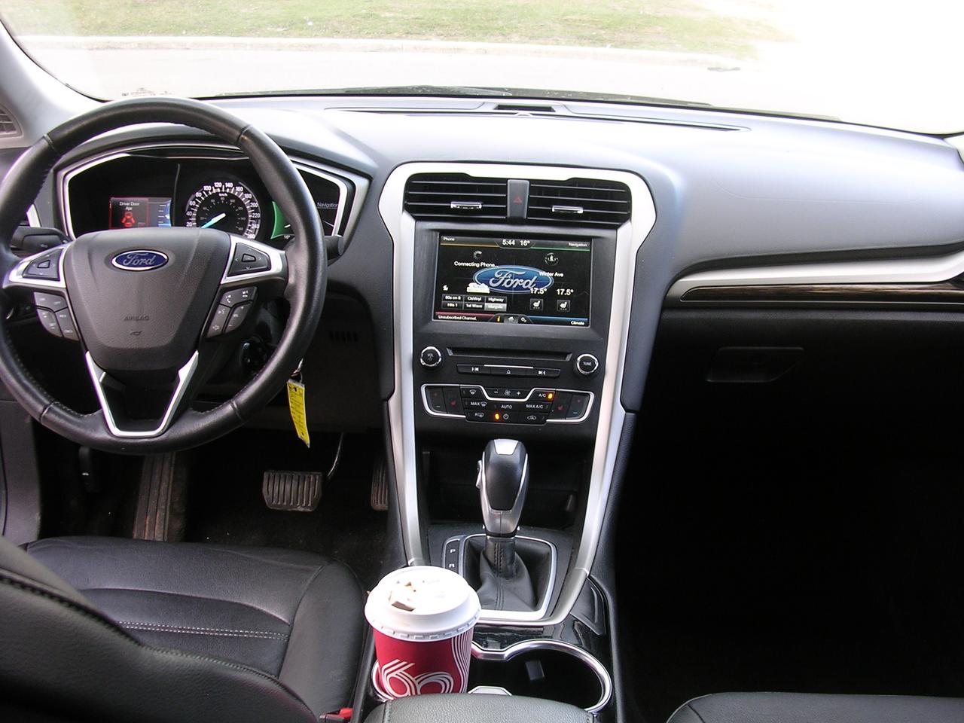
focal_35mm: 38
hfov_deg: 49.0
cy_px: 362
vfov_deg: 37.7
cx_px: 482
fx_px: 1058
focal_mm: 5.8
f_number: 2.8
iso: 100
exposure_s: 1/20.5
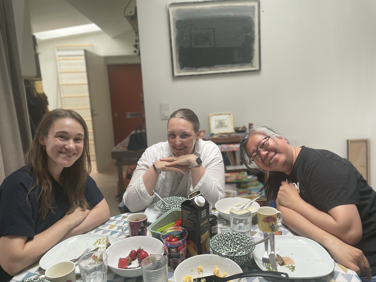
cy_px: 141
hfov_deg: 67.3
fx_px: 282
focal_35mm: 26
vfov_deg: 53.1
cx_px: 188
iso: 125
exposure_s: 1/97
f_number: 1.6
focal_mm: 4.2
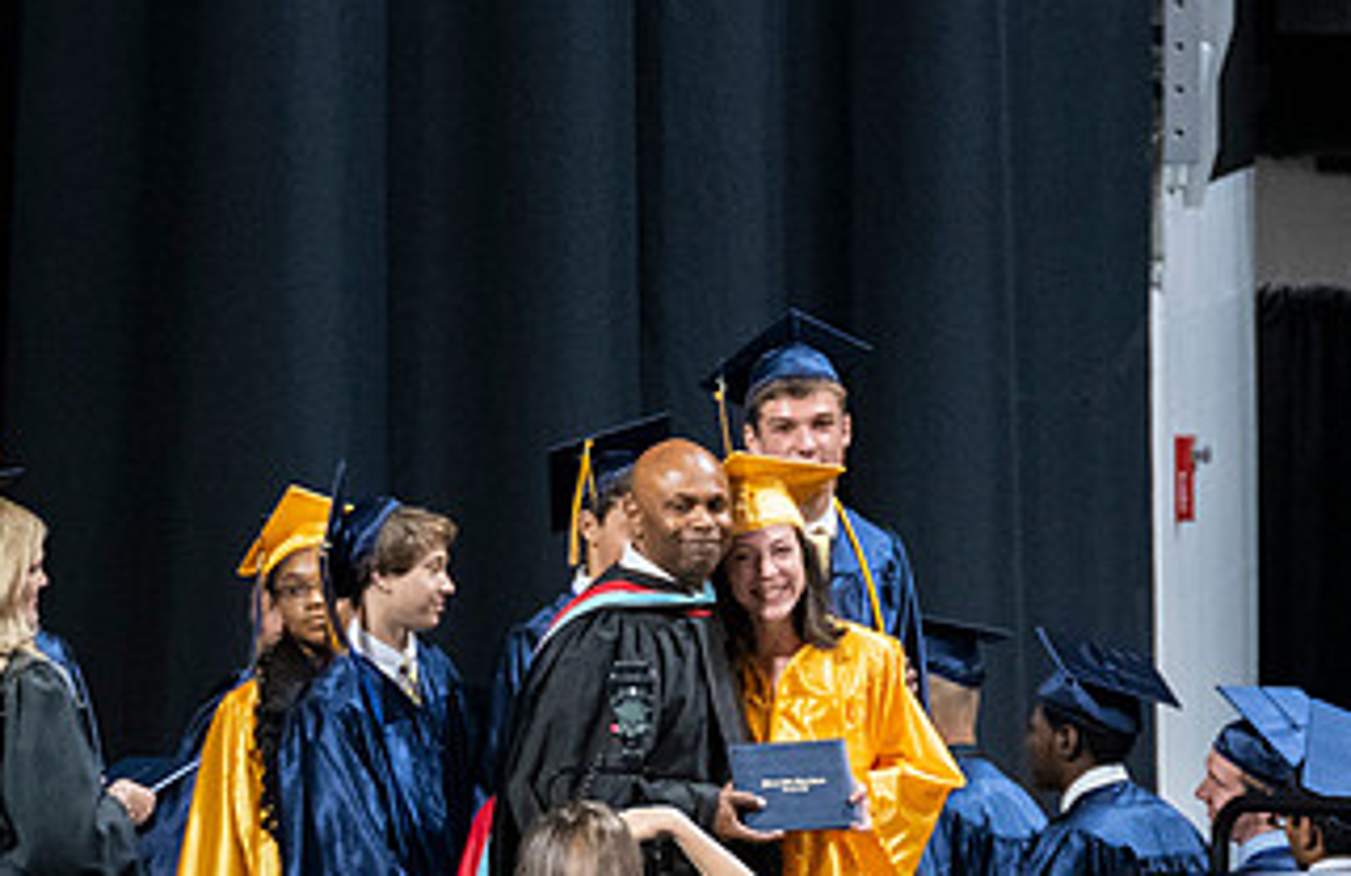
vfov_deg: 2.1
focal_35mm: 647
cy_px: 853
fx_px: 24071
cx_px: 812
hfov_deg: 3.2
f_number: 4
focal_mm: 200
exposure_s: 1/200
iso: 2000
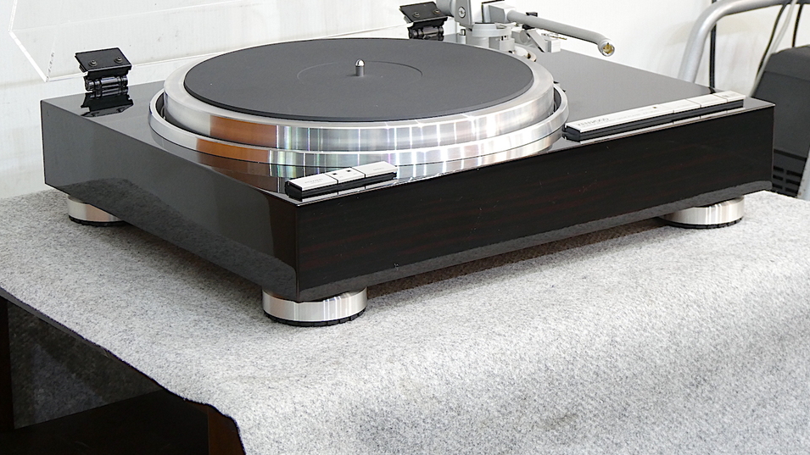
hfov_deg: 23.2
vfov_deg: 13.1
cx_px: 406
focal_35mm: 92
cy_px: 153
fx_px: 1976
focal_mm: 15
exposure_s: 1/10
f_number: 4.8
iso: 200
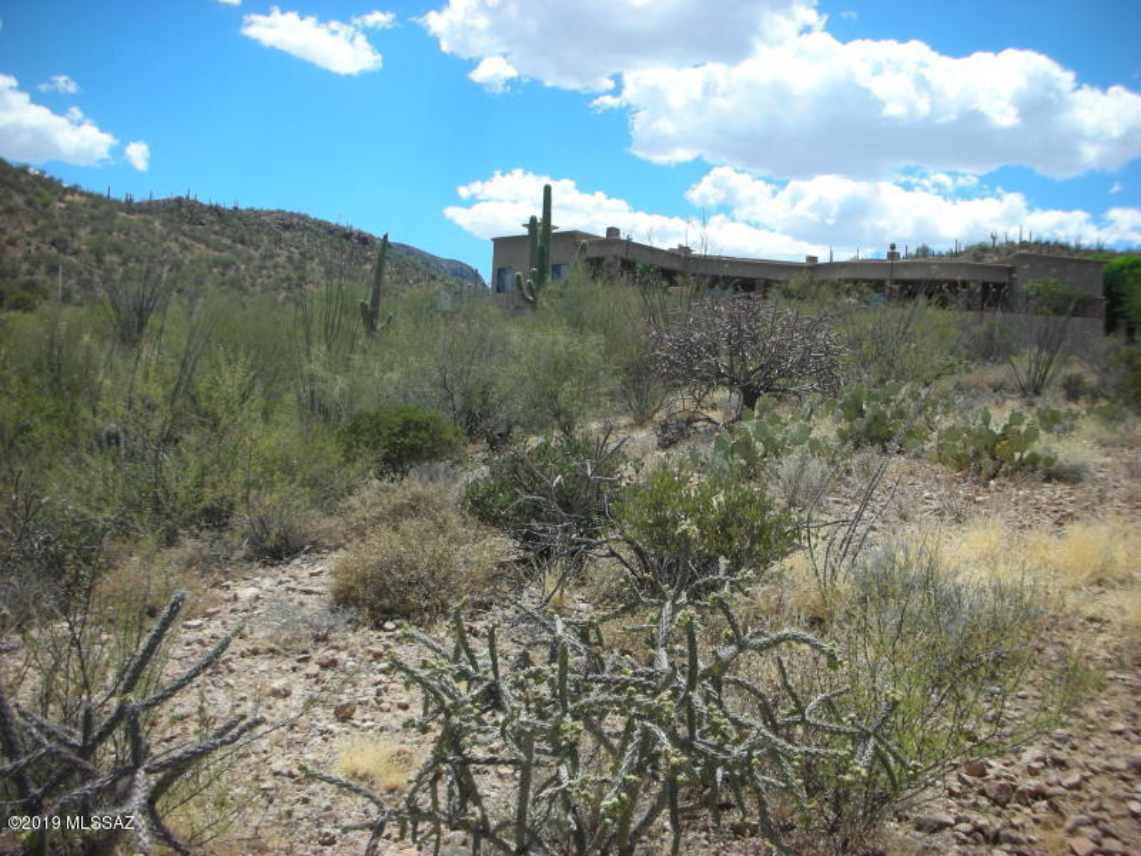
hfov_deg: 52.6
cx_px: 570
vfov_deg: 40.7
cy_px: 428
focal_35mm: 35
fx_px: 1154
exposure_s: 1/98.4
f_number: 8.5
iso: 50
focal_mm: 5.8
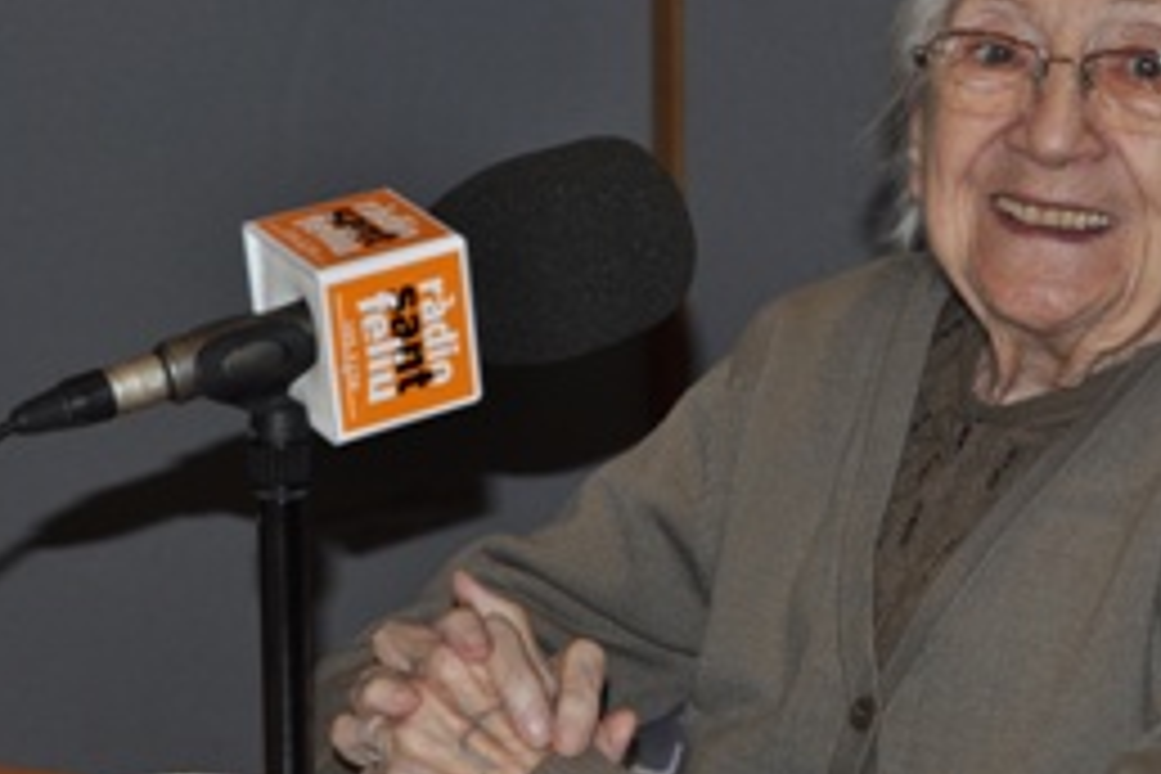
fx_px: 4412
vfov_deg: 10.0
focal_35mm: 137
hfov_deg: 14.9
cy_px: 313
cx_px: 848
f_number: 5.6
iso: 250
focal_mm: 55
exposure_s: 1/60
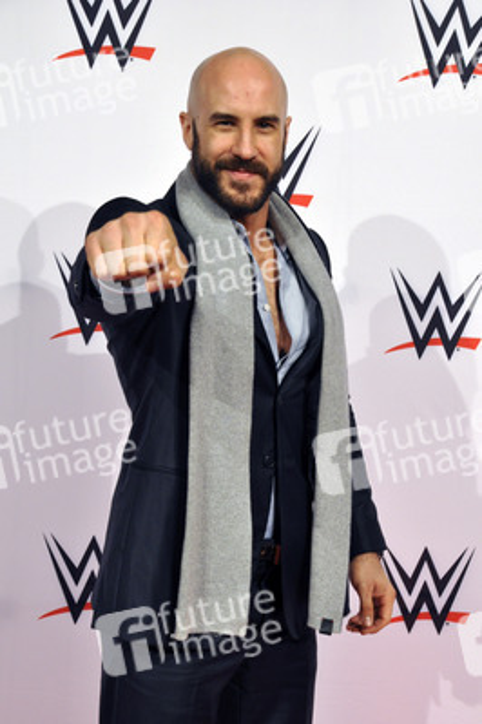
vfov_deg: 33.4
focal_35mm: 60
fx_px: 1207
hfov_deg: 22.6
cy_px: 362
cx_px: 241
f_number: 6.3
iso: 1000
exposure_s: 1/160
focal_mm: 40
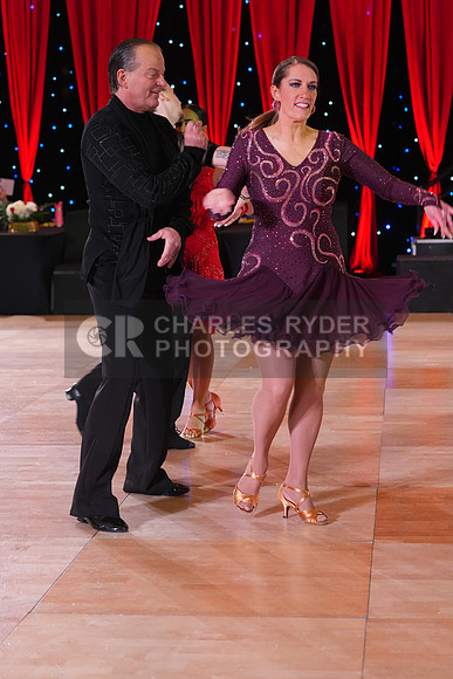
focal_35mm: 83
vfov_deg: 24.5
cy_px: 340
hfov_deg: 16.5
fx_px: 1566
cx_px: 226
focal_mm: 83
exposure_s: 1/250
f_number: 4.5
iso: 3200
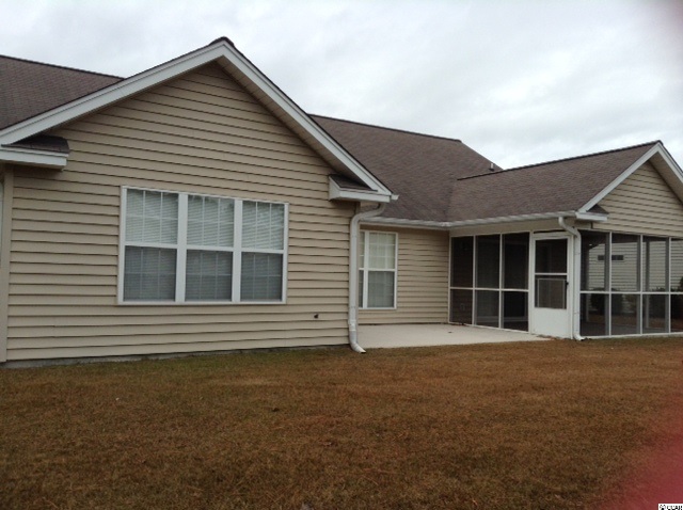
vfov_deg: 42.8
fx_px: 650
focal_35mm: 33
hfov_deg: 55.4
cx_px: 342
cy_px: 255
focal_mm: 3.3
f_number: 2.4
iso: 32
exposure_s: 1/982
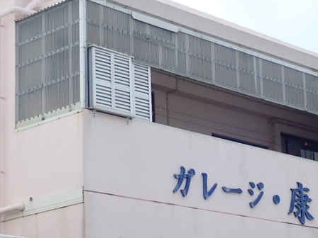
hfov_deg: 17.5
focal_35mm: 112
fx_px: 1029
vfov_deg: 13.2
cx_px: 221
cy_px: 172
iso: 100
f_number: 4.5
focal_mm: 8.99
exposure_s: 1/640
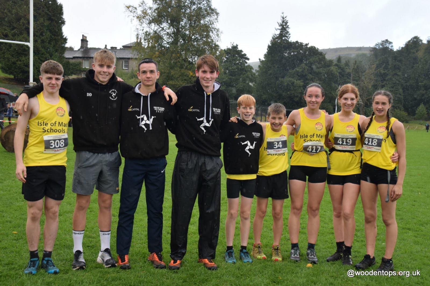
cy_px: 143
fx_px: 430
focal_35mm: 36
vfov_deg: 36.9
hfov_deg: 53.1
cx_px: 215
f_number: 3.8
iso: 800
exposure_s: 1/640
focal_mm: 24
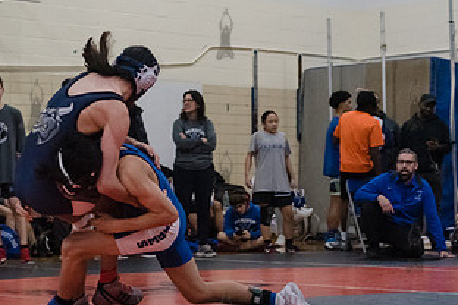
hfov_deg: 18.4
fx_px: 1412
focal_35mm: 111
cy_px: 175
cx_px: 225
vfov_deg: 12.3
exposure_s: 1/400
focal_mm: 55
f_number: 3.2
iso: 8000
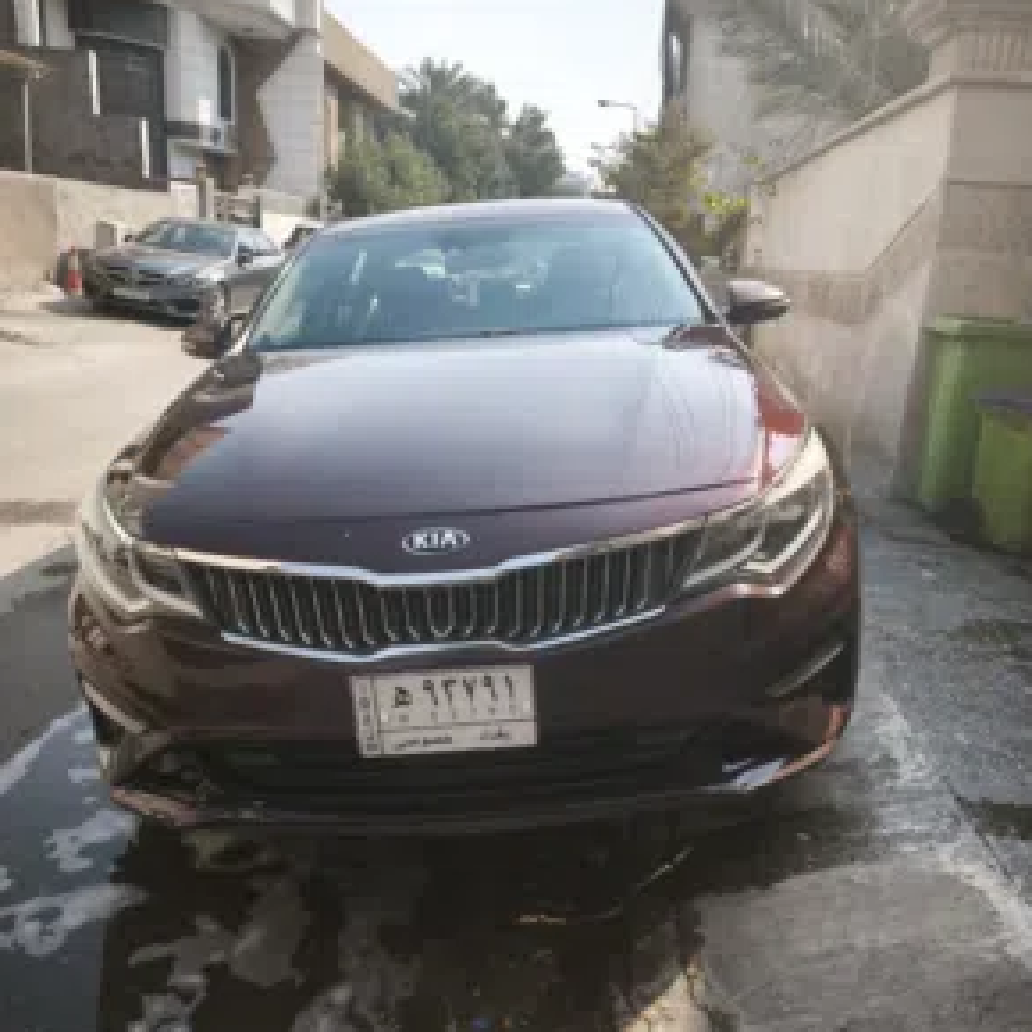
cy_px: 555
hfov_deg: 57.3
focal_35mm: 28
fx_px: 944
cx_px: 530
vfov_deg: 57.2
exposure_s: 1/443
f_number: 1.62
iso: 50
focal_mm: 6.45
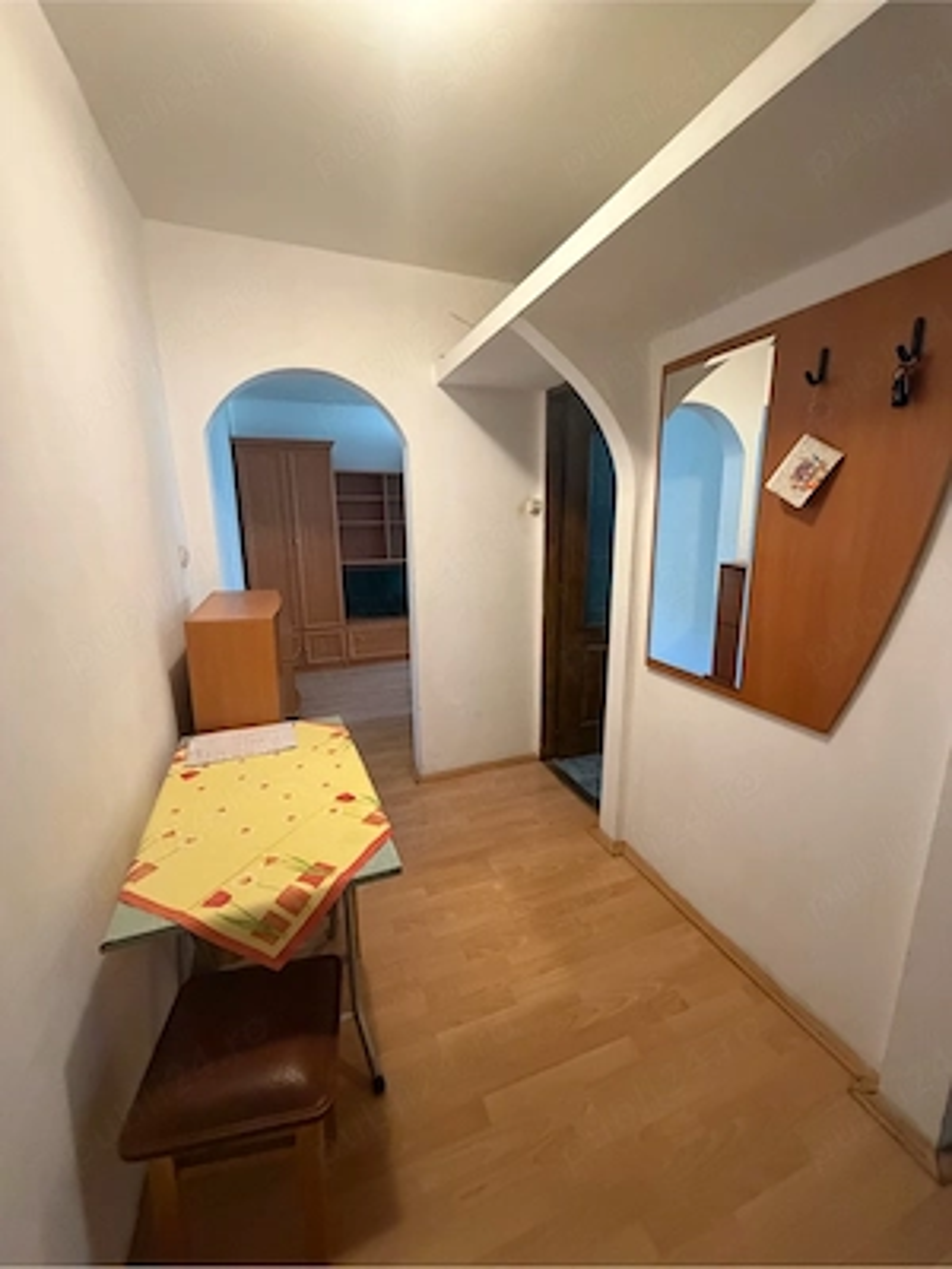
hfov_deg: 85.7
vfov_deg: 102.1
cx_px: 476
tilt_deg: -12.8
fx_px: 513
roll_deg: +0.3
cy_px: 634
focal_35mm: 14
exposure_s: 1/50
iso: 640
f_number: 2.2
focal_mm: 2.22
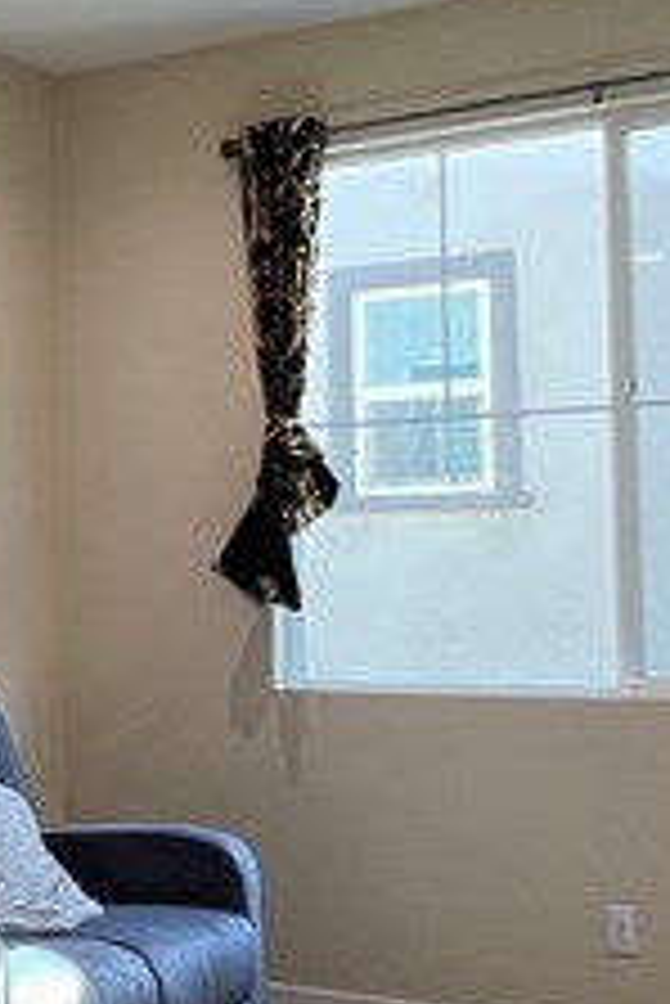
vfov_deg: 32.4
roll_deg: +0.2
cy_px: 518
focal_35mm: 62
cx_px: -135
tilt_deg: +2.2
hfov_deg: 20.5
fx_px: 1728
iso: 80
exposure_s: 1/120
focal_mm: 1.57
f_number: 1.8
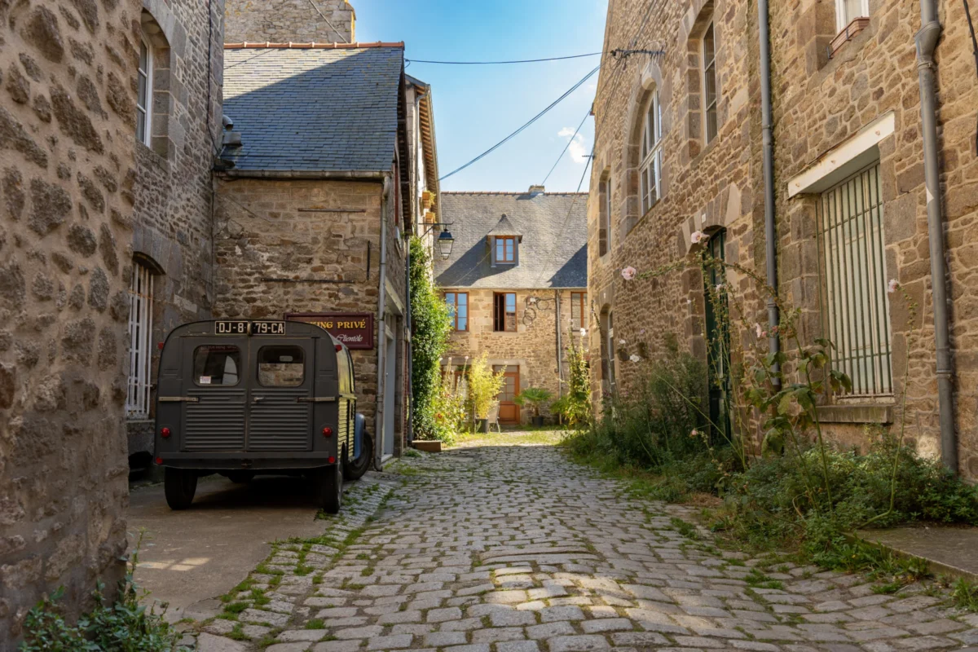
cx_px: 489
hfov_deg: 60.3
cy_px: 326
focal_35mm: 31
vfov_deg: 42.3
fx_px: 842
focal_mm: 31
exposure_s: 1/100
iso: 100
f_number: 5
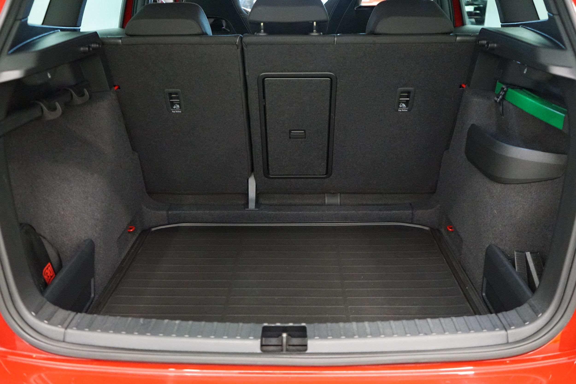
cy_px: 192
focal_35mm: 33
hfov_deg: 57.2
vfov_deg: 40.0
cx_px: 288
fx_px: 528
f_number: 4
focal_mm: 33
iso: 6400
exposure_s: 1/80
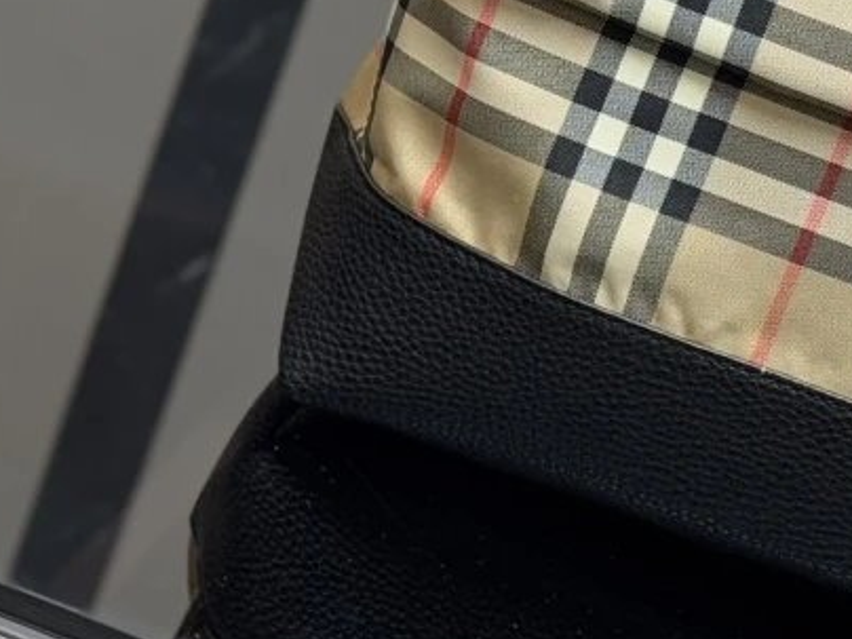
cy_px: 78
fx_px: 4209
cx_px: 1048
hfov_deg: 11.3
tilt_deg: -15.3
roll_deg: -21.5
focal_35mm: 171
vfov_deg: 8.7
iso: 125
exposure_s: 1/60
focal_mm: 6.76
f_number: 1.78
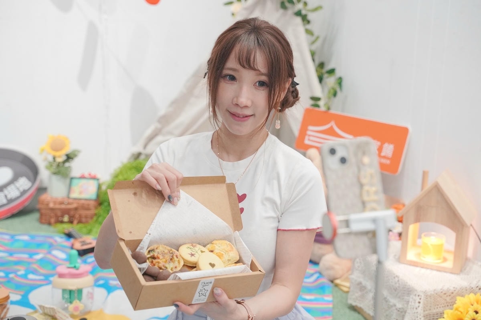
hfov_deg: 32.9
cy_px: 160
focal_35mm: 61
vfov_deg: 22.3
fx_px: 815
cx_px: 240
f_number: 4
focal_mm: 61
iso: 3200
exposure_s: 1/160
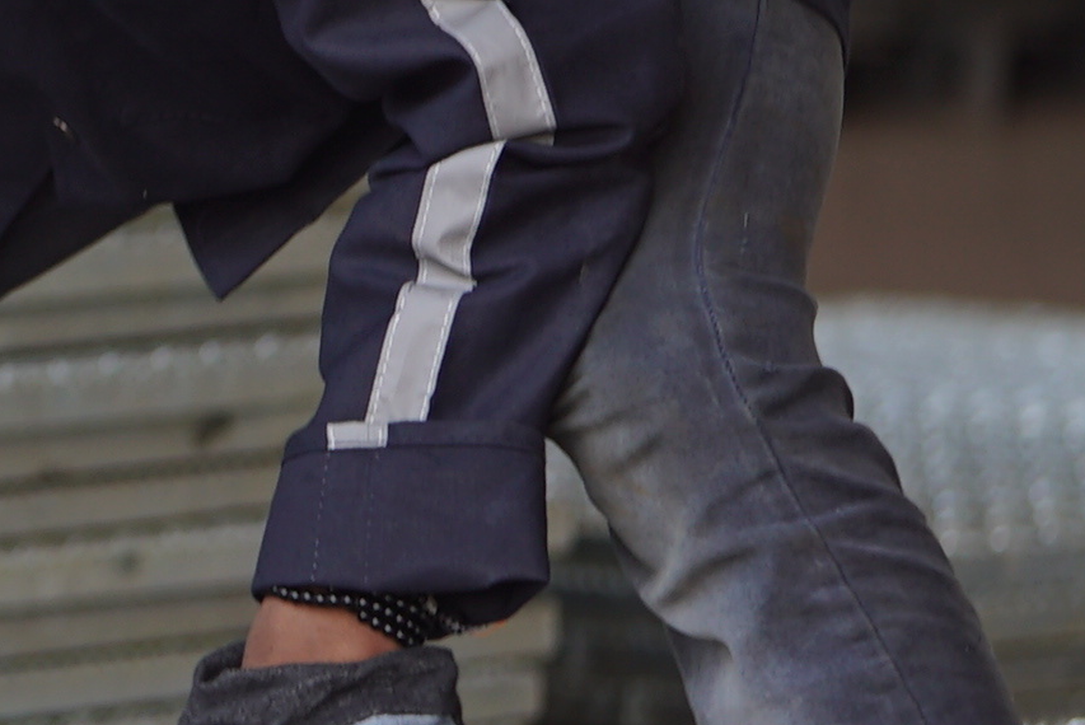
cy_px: 29
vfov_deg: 2.1
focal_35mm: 646
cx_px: -931
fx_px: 19482
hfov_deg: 3.2
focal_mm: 130
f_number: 2.8
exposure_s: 1/100
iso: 100
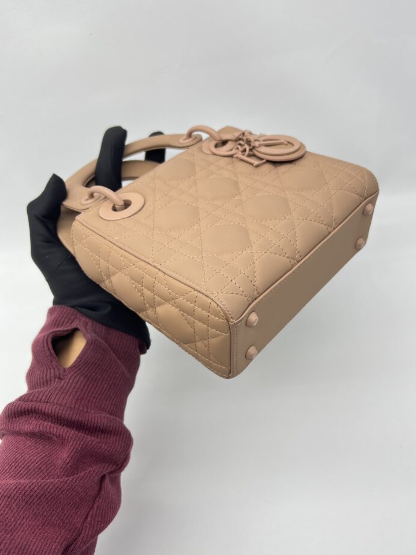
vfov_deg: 61.6
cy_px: 286
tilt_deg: -45.3
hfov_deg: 48.2
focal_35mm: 29
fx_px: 464
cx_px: 221
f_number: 1.5
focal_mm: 5.7
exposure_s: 1/100
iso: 40
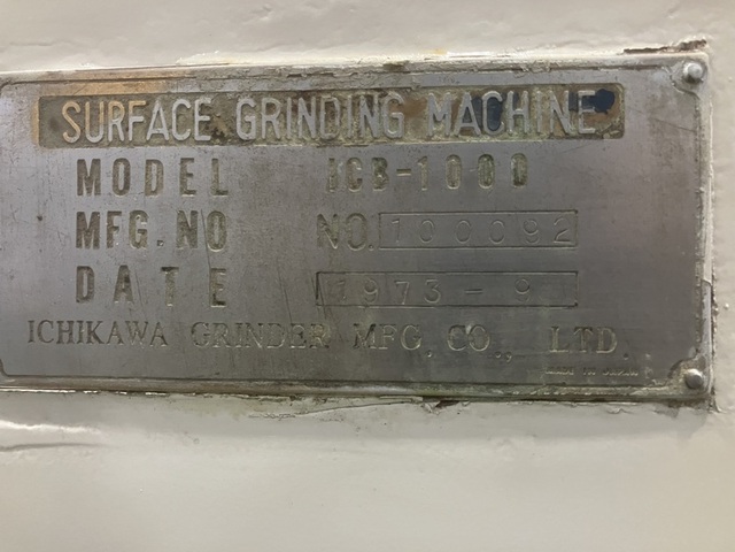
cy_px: 276
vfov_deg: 49.7
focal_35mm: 28
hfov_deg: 63.4
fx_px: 595
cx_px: 368
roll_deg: +0.2
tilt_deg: +0.4
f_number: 1.8
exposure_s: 1/50
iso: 250
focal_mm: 3.99
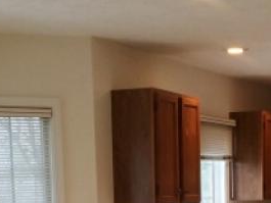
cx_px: 182
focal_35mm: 116
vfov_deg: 12.2
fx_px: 909
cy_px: 310
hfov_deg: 16.9
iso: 50
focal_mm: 4.12
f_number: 2.2
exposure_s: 1/60
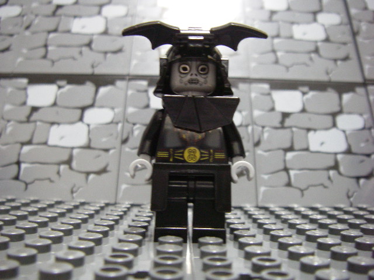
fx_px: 411
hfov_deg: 49.0
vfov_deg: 37.7
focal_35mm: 38
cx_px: 187
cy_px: 140
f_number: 3.3
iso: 320
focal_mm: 6.3
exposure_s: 1/4
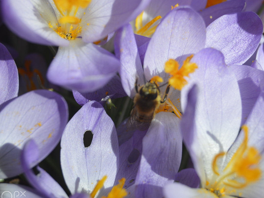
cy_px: 99
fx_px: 890
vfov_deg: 12.7
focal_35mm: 117
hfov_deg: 16.9
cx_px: 160
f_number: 8
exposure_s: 1/250
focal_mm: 55
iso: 100
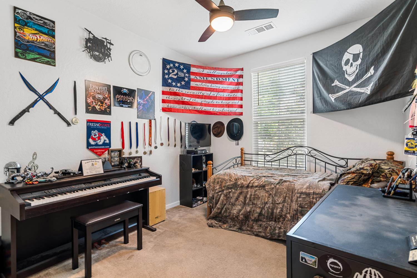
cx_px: 208
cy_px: 139
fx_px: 197
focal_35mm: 17
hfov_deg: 93.3
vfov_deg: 70.4
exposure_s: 3.2
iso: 125
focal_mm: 17
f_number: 6.3
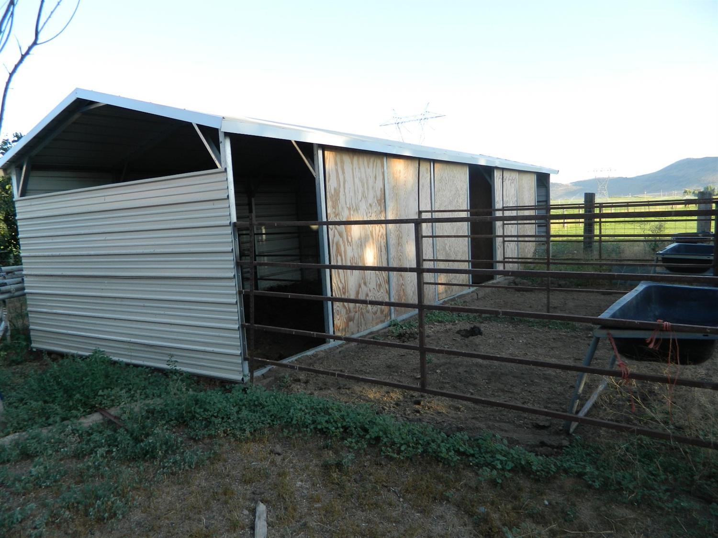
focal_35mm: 25
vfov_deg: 54.9
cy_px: 269
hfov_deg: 69.4
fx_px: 518
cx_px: 359
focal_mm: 4.5
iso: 80
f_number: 3.1
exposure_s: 1/200
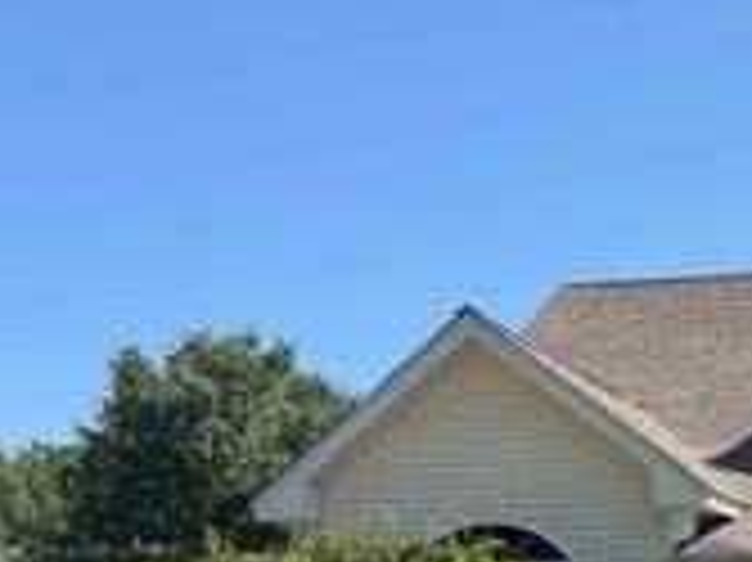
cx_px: 905
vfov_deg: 18.9
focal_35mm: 72
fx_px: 1563
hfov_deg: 24.5
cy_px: 731
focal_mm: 6.76
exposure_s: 1/2370
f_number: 1.78
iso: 80
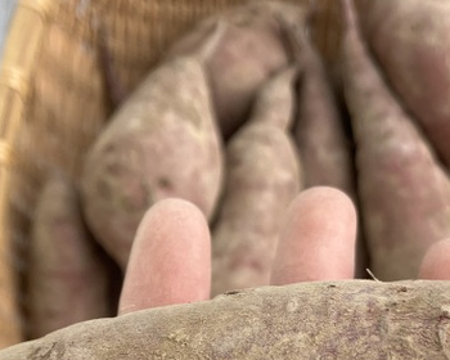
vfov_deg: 19.1
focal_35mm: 75
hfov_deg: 25.2
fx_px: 999
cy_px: 450
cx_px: 306
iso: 32
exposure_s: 1/322
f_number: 1.8
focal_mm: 3.99
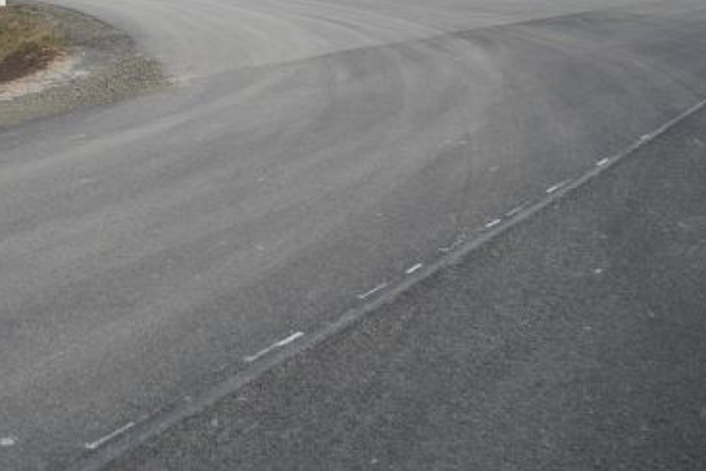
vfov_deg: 22.8
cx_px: 177
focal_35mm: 58
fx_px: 1138
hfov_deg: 33.8
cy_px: 42
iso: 100
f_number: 2.8
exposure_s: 1/230
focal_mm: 6.8
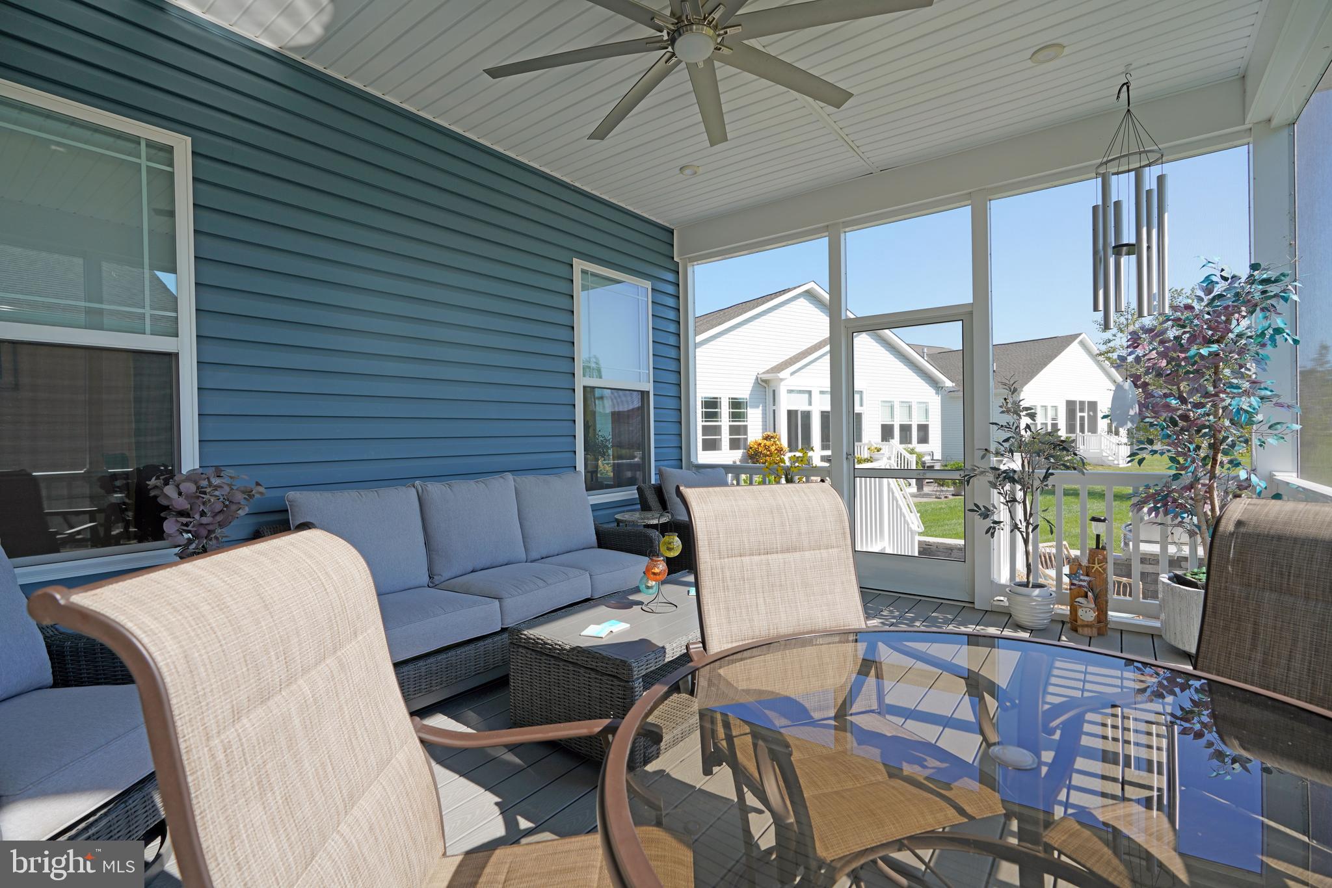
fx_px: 592
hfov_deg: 96.7
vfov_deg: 73.8
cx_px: 666
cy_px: 444
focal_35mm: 16
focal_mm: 16
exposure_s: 1/160
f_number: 6.3
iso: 100
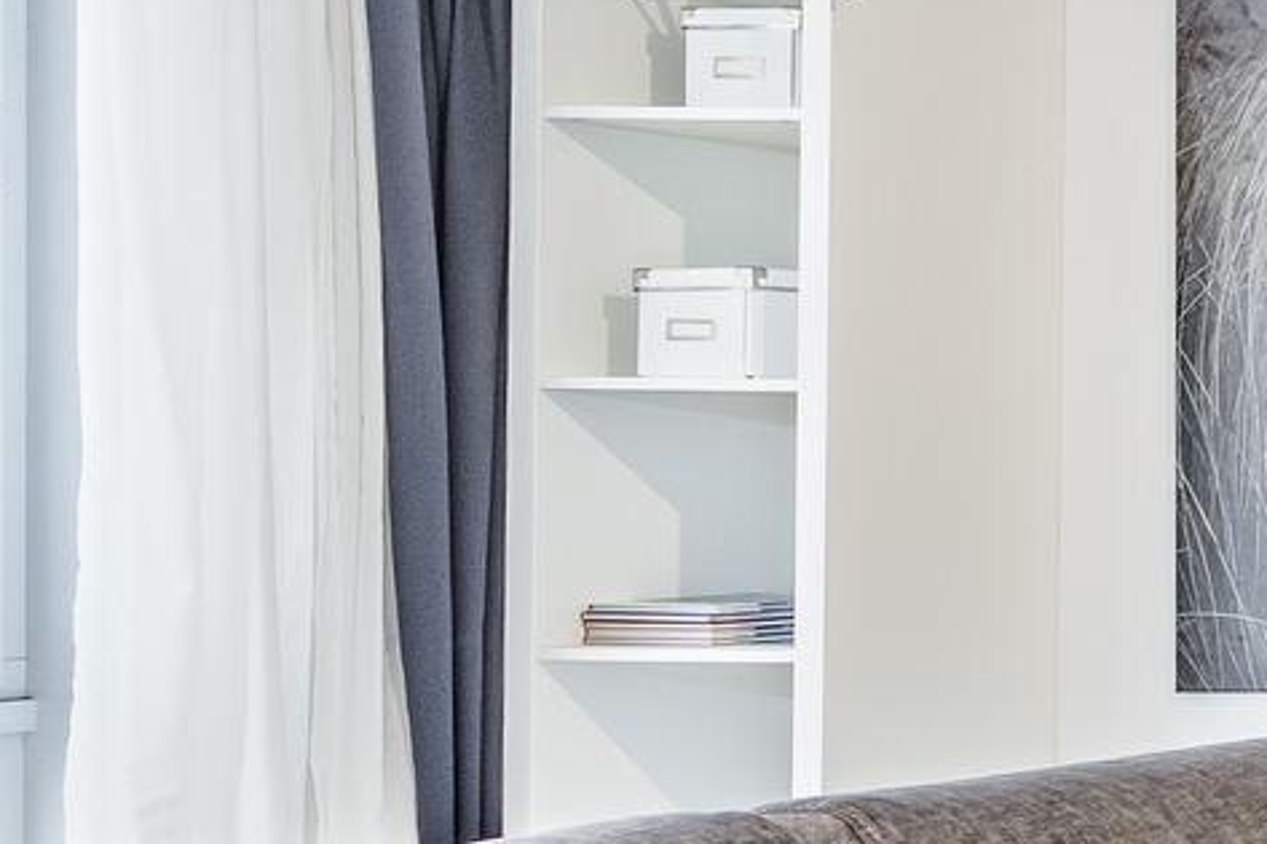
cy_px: 630
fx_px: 2498
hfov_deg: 14.2
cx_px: 3209
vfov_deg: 19.0
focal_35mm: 71
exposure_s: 1/10
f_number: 11
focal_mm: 14
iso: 250
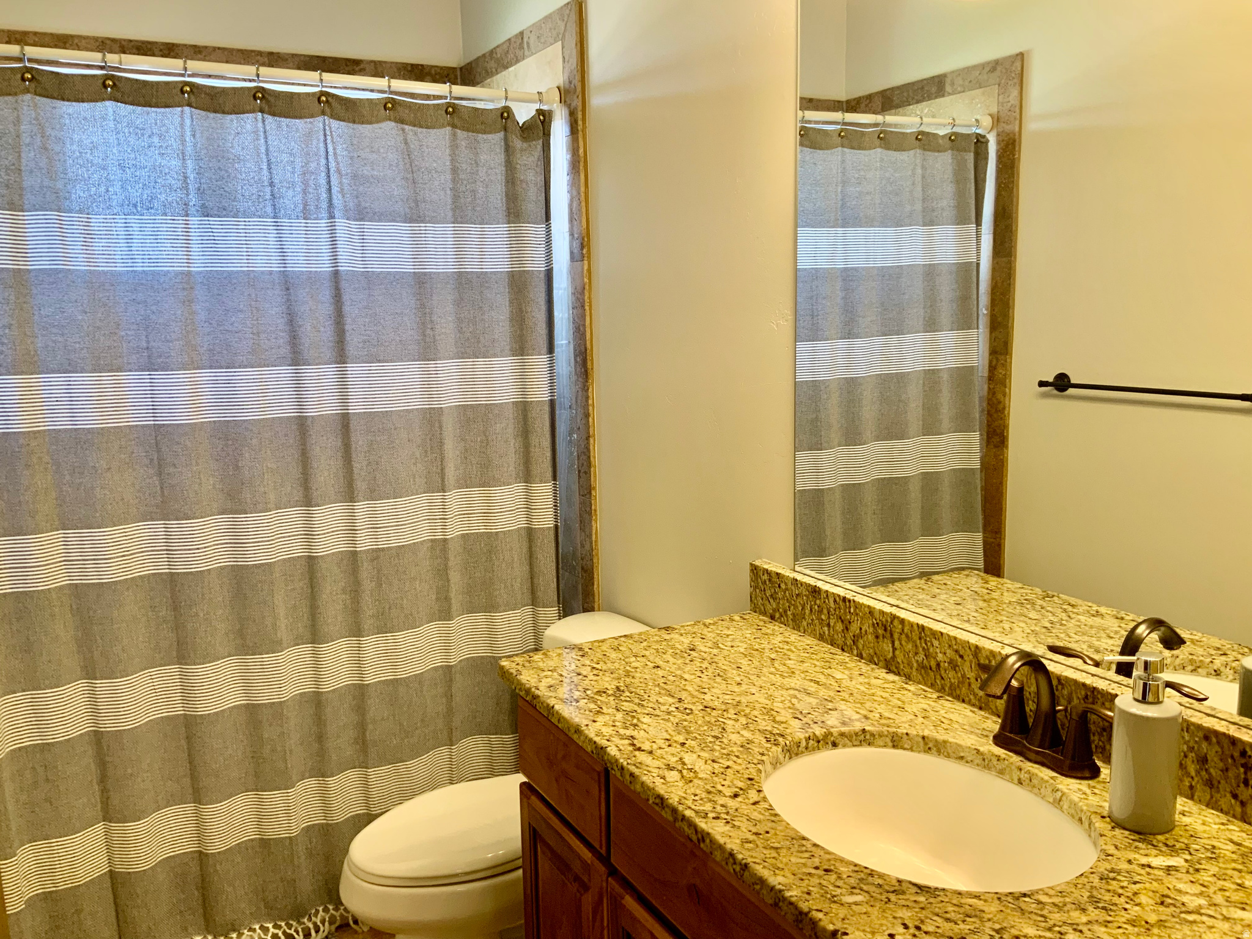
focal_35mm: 29
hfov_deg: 61.7
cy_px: 470
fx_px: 1049
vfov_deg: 48.2
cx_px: 626
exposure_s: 1/60
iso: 64
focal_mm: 3
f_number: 1.8
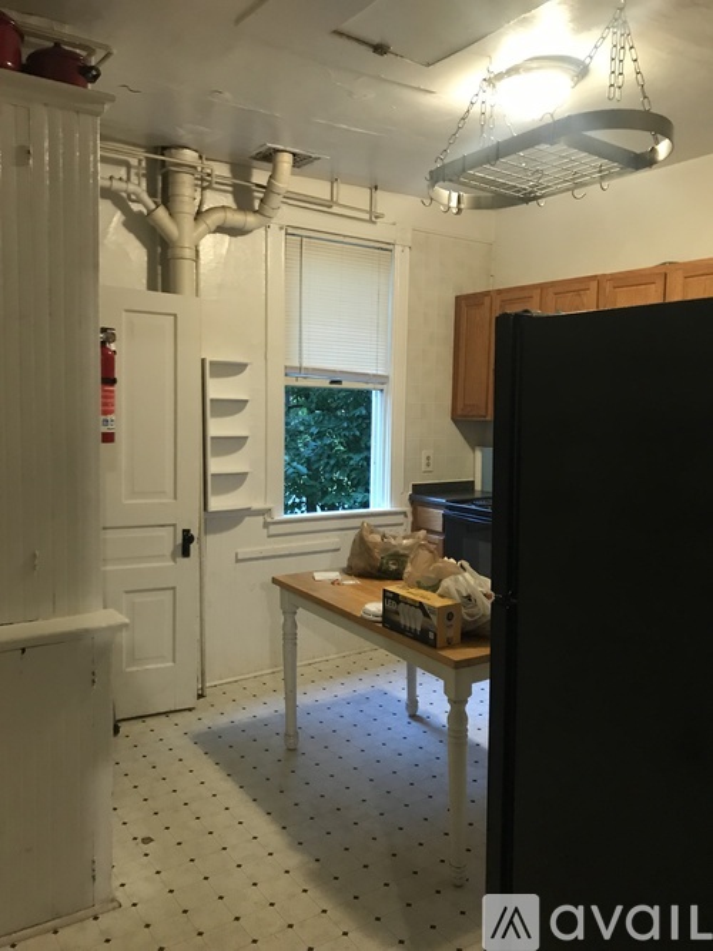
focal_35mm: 28
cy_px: 476
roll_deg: -2.5
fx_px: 769
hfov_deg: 49.7
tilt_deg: -4.6
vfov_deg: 63.5
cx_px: 356
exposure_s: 1/15
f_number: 1.8
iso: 100
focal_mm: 3.99
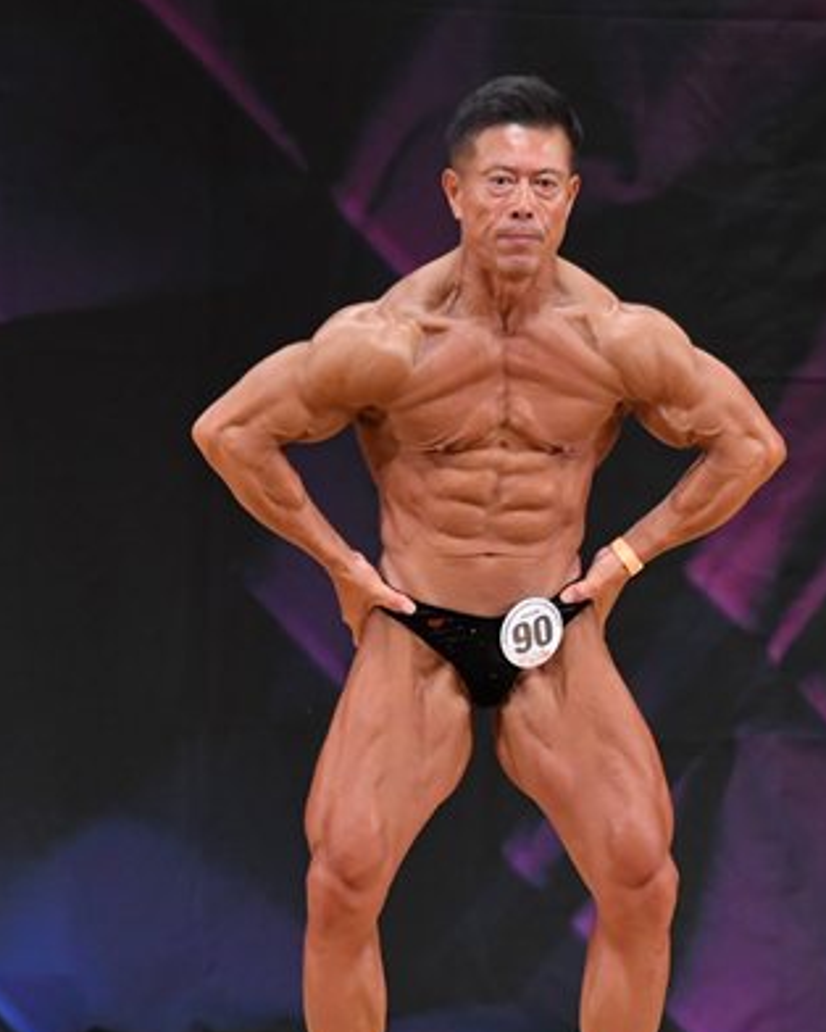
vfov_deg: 3.7
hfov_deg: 2.9
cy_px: 613
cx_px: 591
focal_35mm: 528
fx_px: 16122
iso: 3200
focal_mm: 190
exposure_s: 1/400
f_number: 5.6
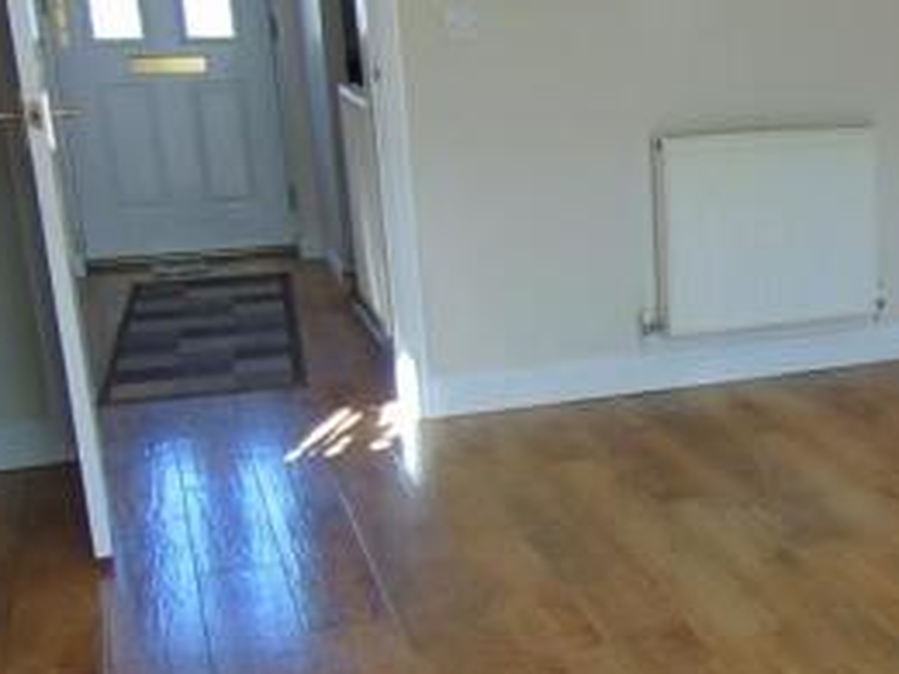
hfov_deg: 31.7
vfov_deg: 26.1
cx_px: 904
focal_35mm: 56
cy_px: 396
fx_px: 1454
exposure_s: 1/60
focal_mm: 4.5
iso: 80
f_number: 3
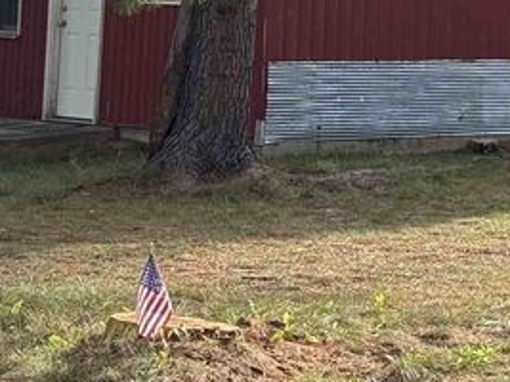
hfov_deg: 10.2
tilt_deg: +1.8
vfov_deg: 7.9
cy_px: -143
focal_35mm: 184
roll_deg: -1.8
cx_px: 900
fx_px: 2710
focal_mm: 6.76
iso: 64
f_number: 1.78
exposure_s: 1/792
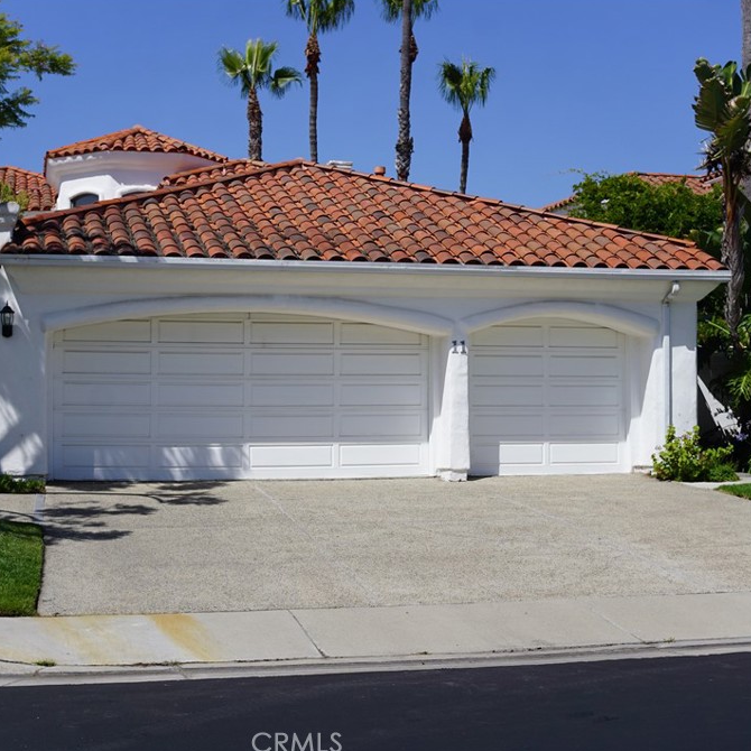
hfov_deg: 32.4
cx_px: 335
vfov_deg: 32.4
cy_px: 376
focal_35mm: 53
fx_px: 1292
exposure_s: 1/1250
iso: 100
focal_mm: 27
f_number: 5.6
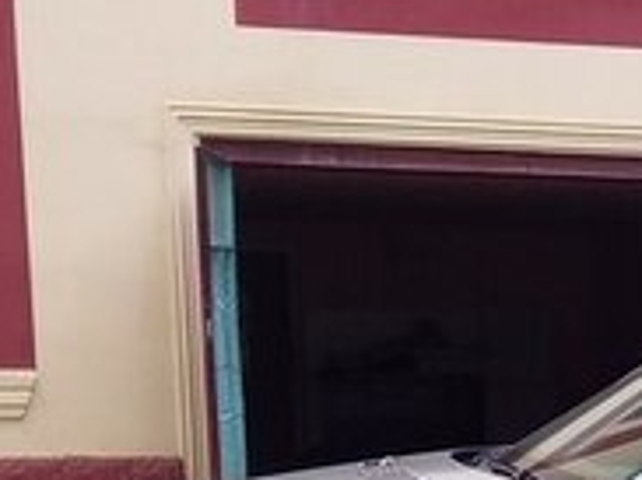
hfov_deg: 16.4
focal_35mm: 112
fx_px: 2076
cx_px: 898
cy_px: 699
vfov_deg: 12.6
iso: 40
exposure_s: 1/579
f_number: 2.2
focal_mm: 3.3
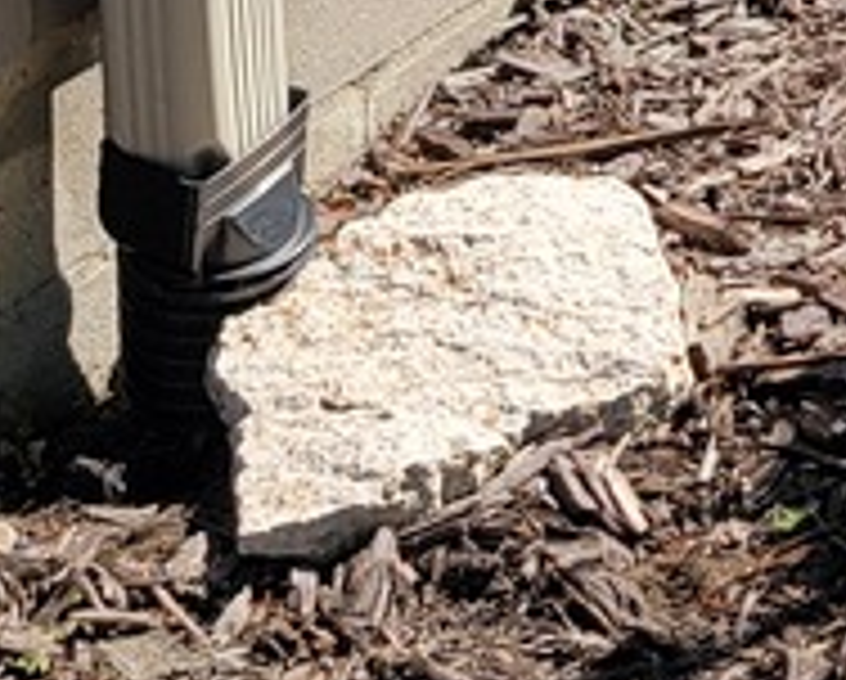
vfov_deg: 7.7
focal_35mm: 179
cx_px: 1652
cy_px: -1283
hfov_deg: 10.0
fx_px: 4489
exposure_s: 1/364
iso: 16
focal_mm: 6.7
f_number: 1.8
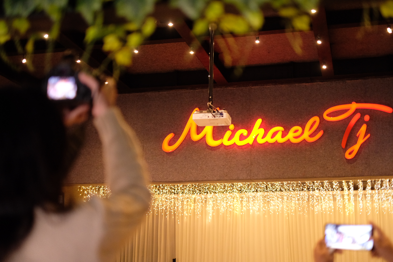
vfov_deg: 25.5
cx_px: 196
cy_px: 131
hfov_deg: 37.5
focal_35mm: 53
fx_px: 579
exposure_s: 1/180
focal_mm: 35
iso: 2500
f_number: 1.6
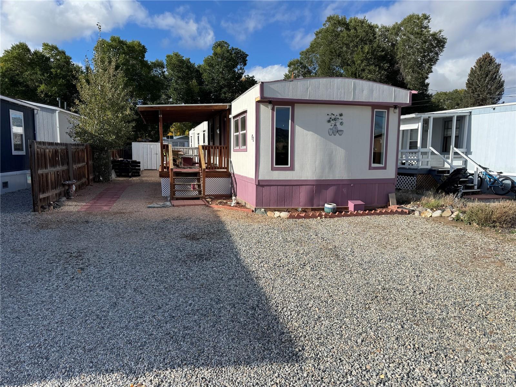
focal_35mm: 24
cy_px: 194
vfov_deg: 56.8
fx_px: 358
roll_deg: -0.8
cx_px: 258
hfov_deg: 71.6
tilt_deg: -7.8
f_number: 1.78
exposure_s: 1/3802
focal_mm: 6.76
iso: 80
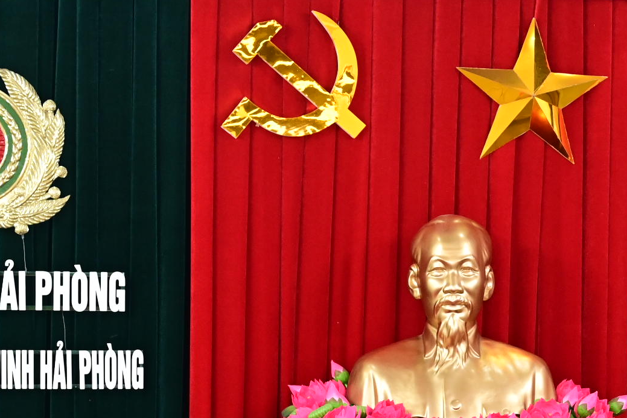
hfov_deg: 15.4
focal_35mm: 131
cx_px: 600
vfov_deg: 10.4
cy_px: 364
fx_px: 2282
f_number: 4
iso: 2000
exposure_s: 1/100
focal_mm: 45
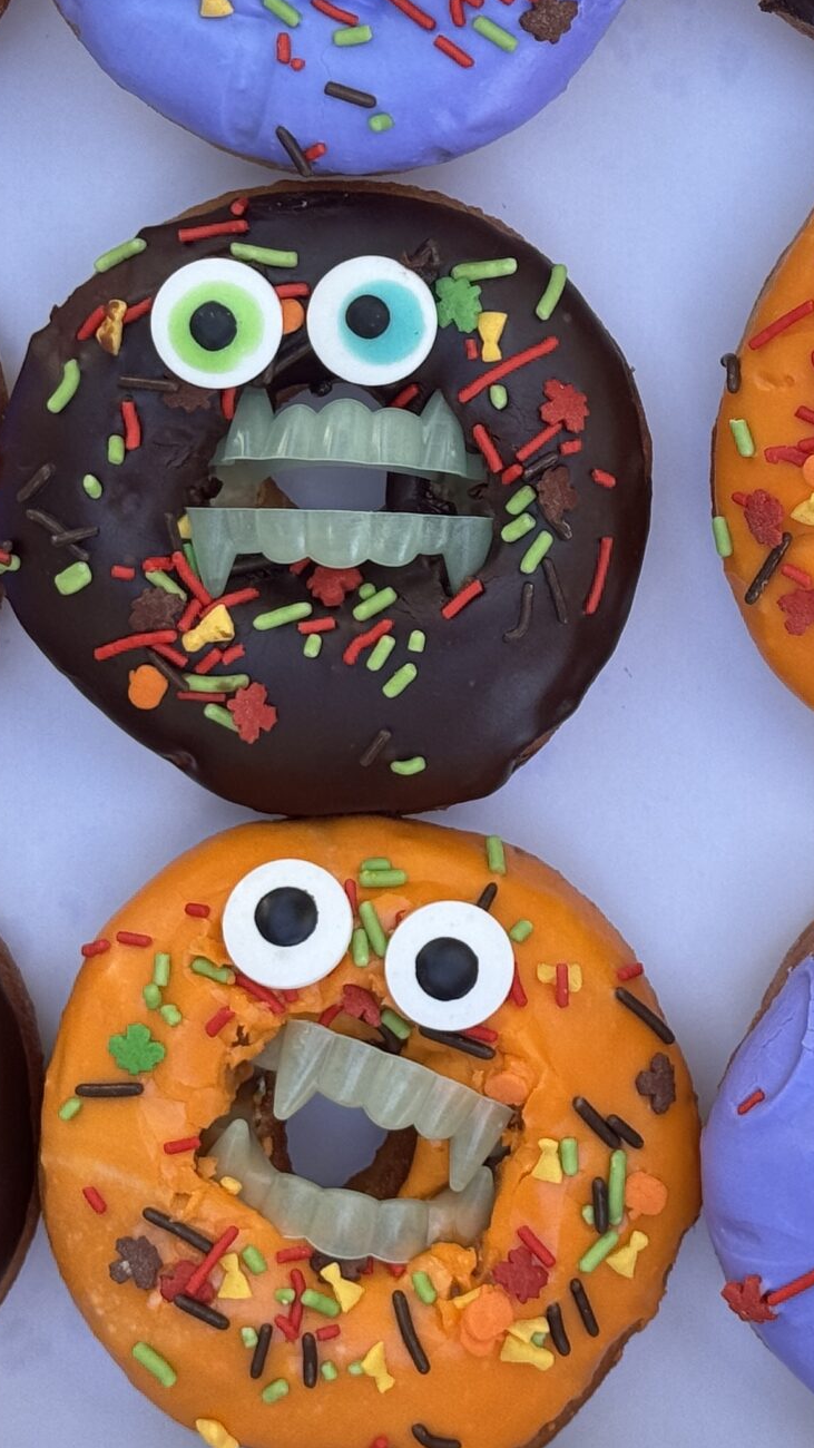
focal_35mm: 103
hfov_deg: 11.7
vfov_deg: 20.7
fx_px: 3953
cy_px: 469
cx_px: 716
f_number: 1.78
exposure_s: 1/176
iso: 50
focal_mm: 6.76
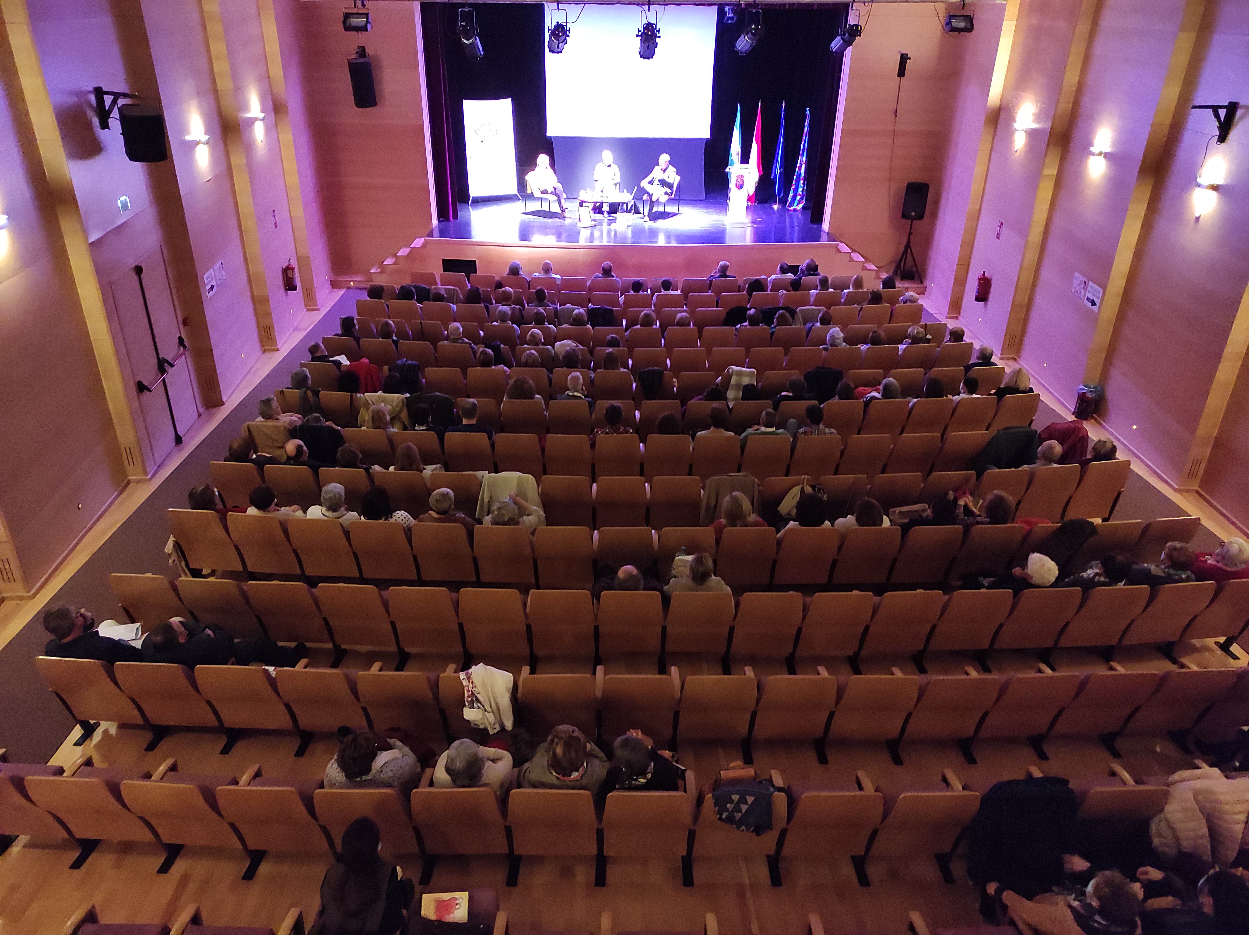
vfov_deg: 54.8
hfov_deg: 69.4
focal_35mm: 25
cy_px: 468
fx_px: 901
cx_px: 624
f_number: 1.89
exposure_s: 1/14
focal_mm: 5.43
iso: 3913
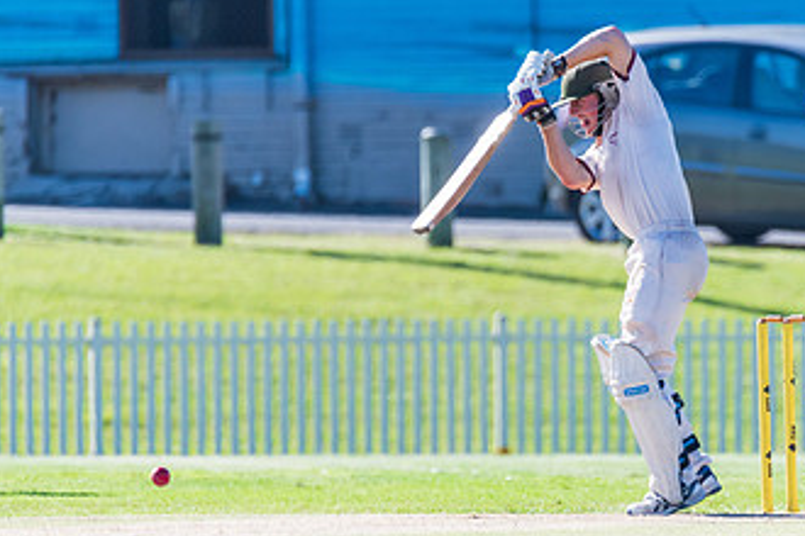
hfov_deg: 2.0
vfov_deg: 1.3
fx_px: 23589
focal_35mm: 1055
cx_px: 610
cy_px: 267
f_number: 6.3
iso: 640
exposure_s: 1/2000
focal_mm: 600
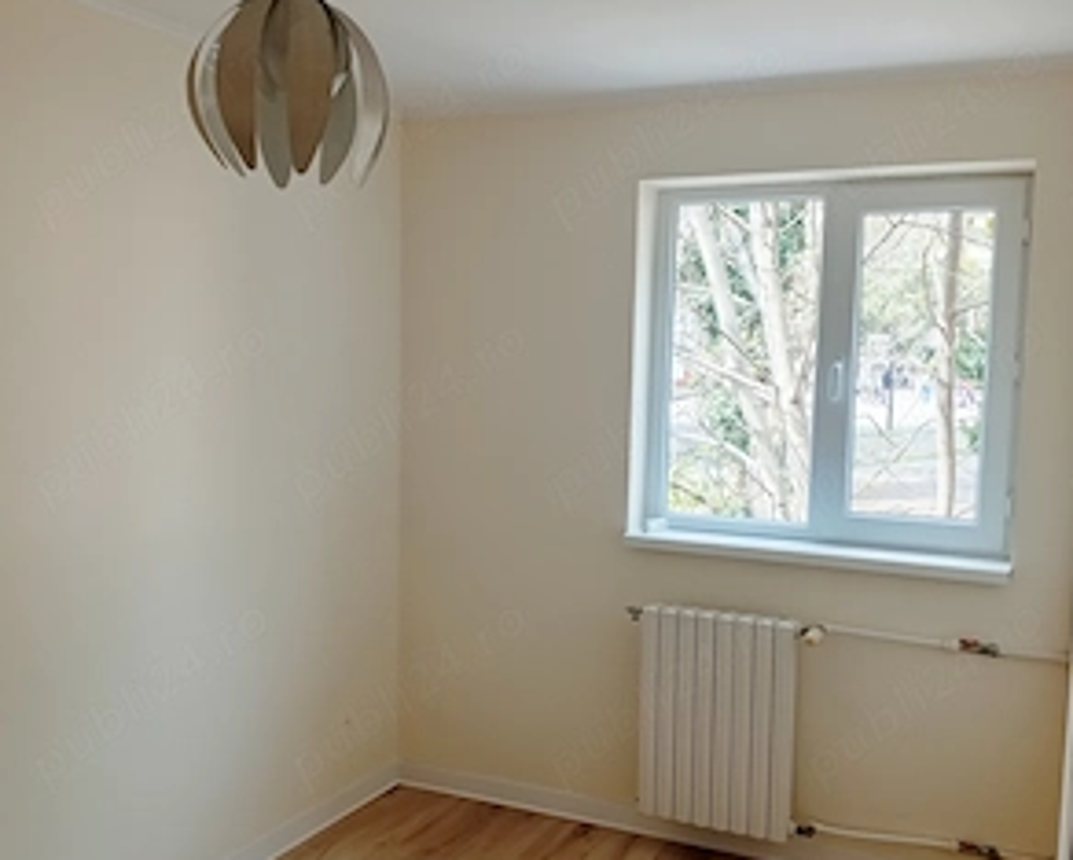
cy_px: 470
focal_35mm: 36
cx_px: 536
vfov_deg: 41.2
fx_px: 1144
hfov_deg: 50.3
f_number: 1.8
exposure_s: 1/50
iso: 79
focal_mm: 3.98
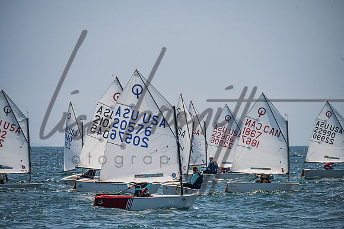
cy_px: 114
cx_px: 172
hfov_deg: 6.9
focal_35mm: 300
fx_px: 2867
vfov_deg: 4.6
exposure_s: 1/1250
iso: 250
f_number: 8
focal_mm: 300
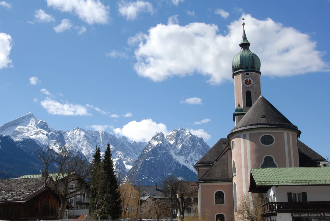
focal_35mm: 48
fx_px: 441
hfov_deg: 41.0
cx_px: 165
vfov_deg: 28.2
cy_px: 110
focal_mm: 32
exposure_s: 1/45
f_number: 18
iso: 100
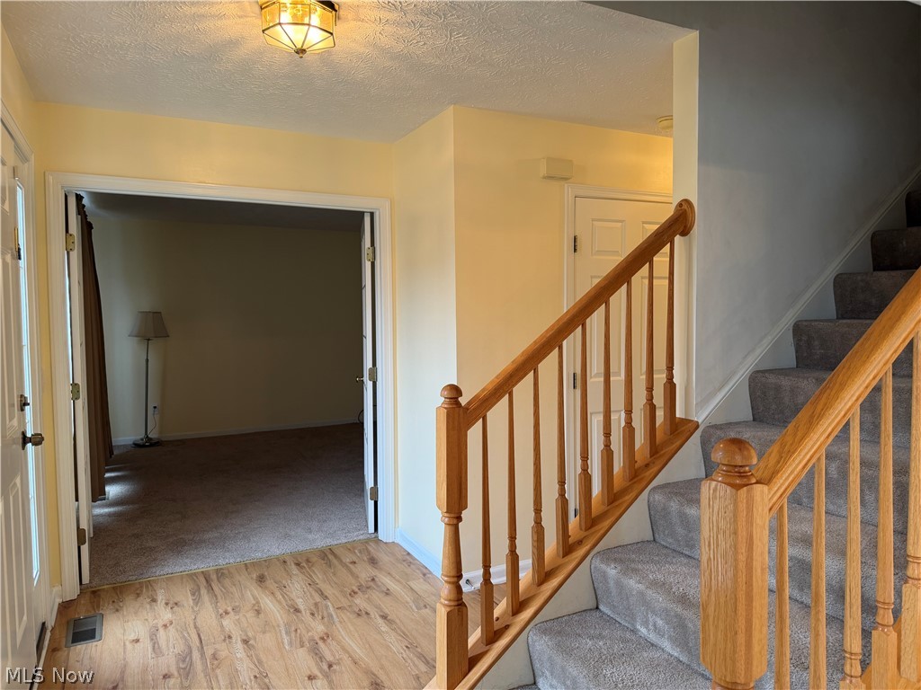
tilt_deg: -2.5
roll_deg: +0.7
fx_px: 639
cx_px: 460
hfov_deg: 71.6
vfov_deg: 56.8
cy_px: 345
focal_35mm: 24
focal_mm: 6.76
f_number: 1.78
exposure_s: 1/60
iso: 125
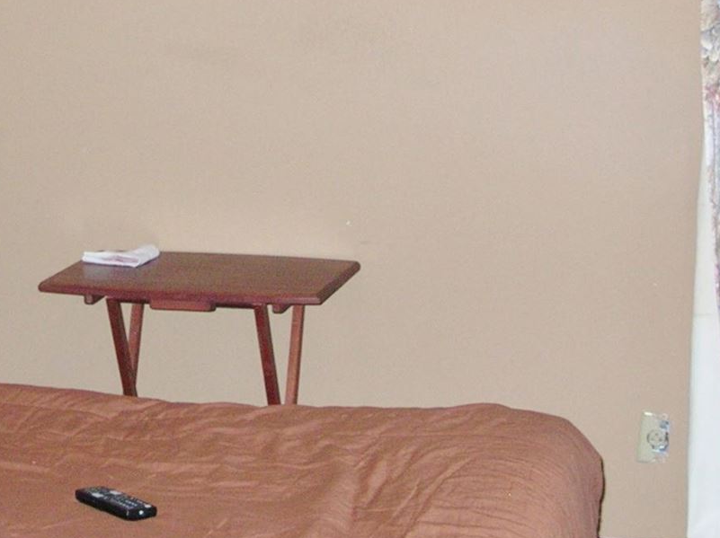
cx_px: 195
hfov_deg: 21.2
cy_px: 117
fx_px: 1912
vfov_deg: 15.9
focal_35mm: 92
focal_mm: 6
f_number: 2.7
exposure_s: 1/60.1
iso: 93
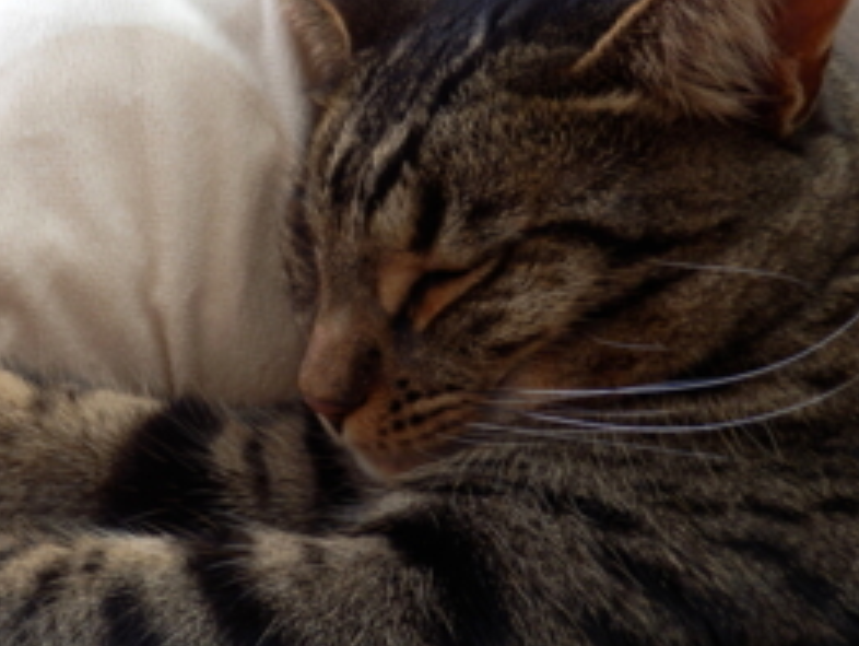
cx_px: 220
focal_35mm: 43
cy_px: 331
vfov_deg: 33.6
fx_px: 1068
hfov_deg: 42.5
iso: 100
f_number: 3
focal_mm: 4.5
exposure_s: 1/30
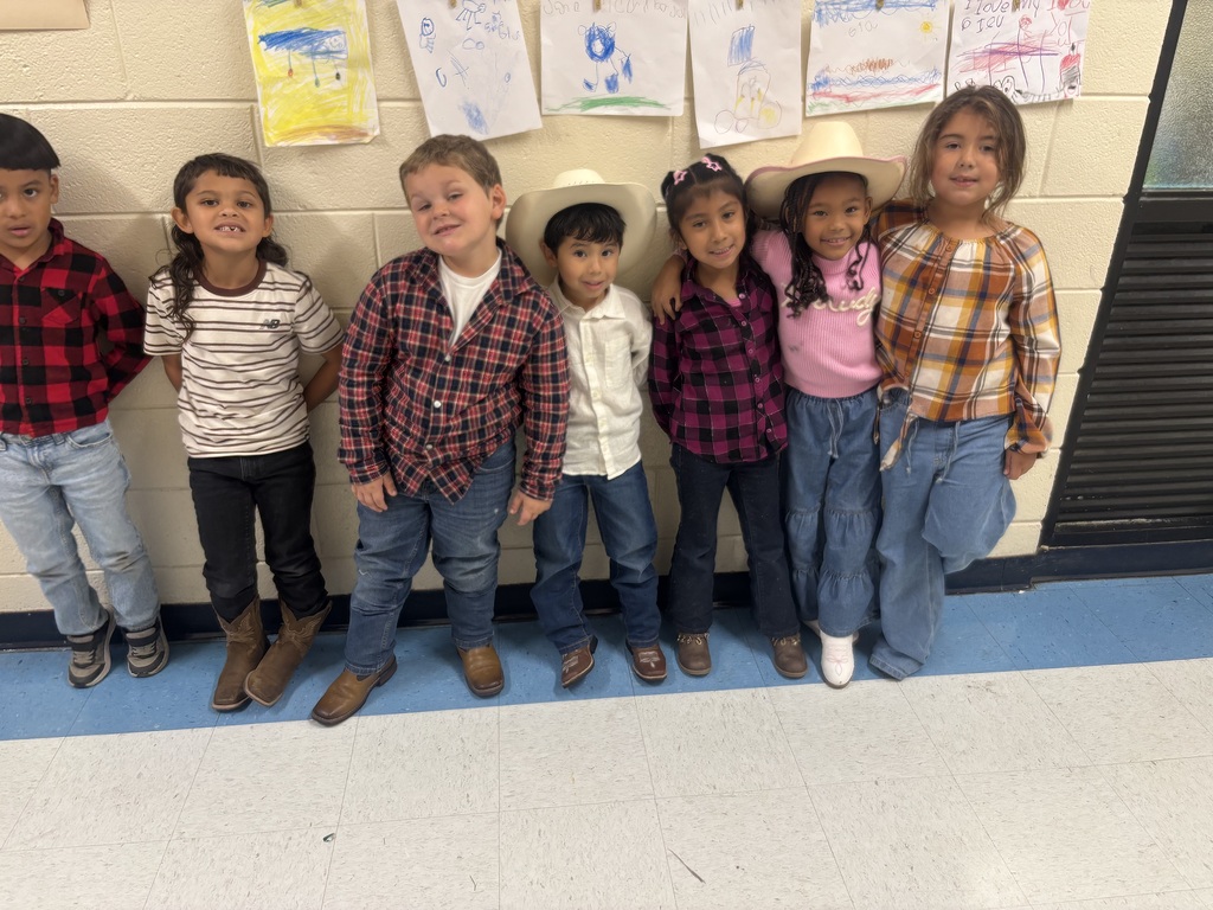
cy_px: 455
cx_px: 606
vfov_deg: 53.1
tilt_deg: -26.6
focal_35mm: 26
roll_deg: -0.5
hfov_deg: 67.3
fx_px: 911
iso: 125
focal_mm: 5.96
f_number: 1.6
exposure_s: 1/60
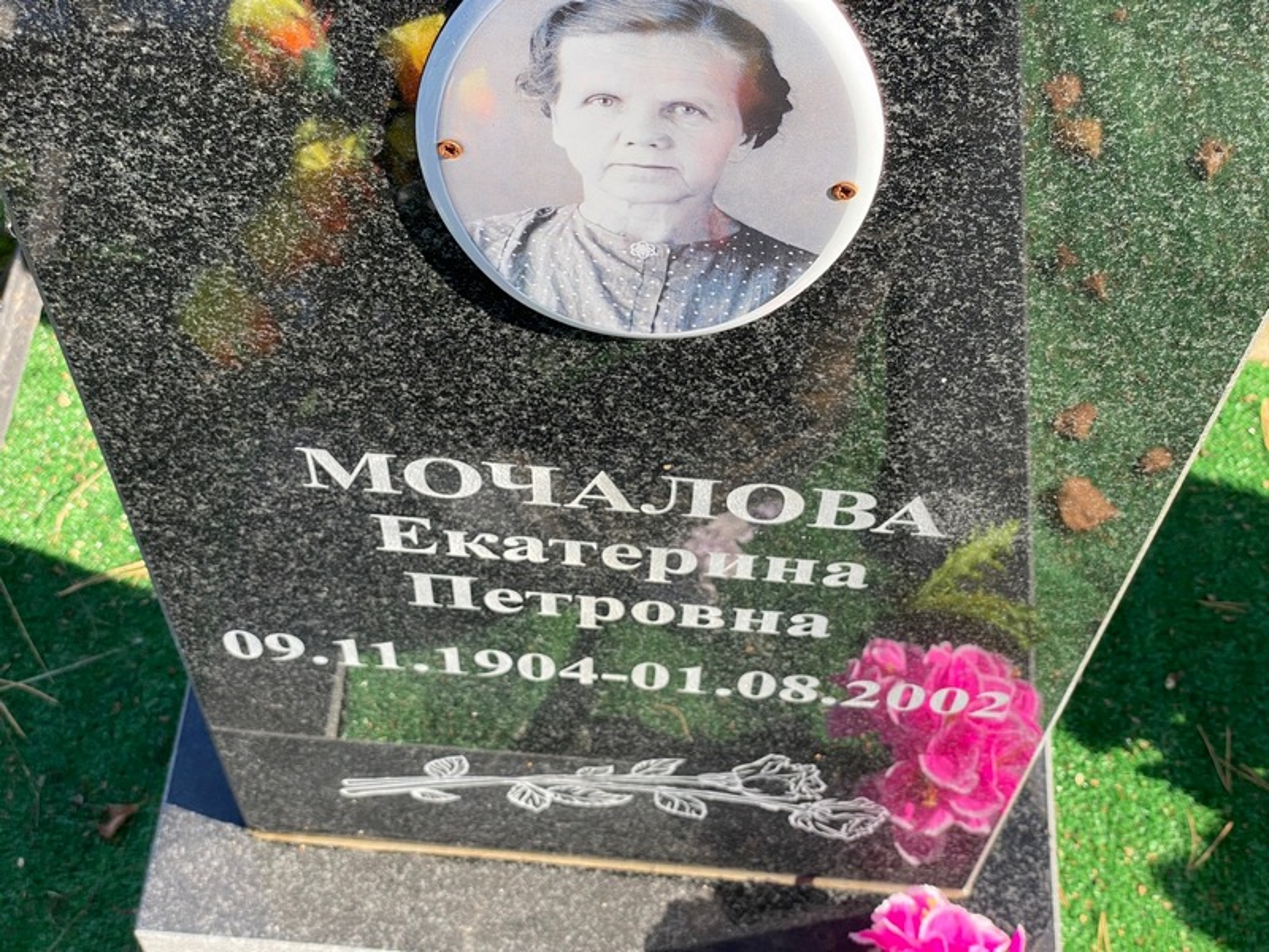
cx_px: 634
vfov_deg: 28.0
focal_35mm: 52
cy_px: 476
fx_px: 1906
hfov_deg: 36.8
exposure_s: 1/396
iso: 20
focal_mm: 6
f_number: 2
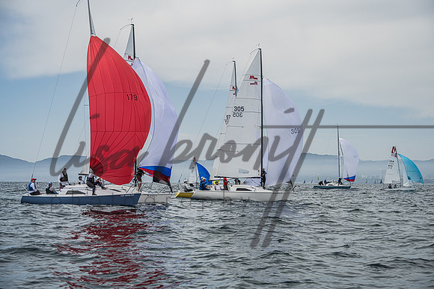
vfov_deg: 23.0
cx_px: 217
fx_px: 712
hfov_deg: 33.9
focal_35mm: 59
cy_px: 144
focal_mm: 58
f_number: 5.6
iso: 320
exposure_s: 1/2000
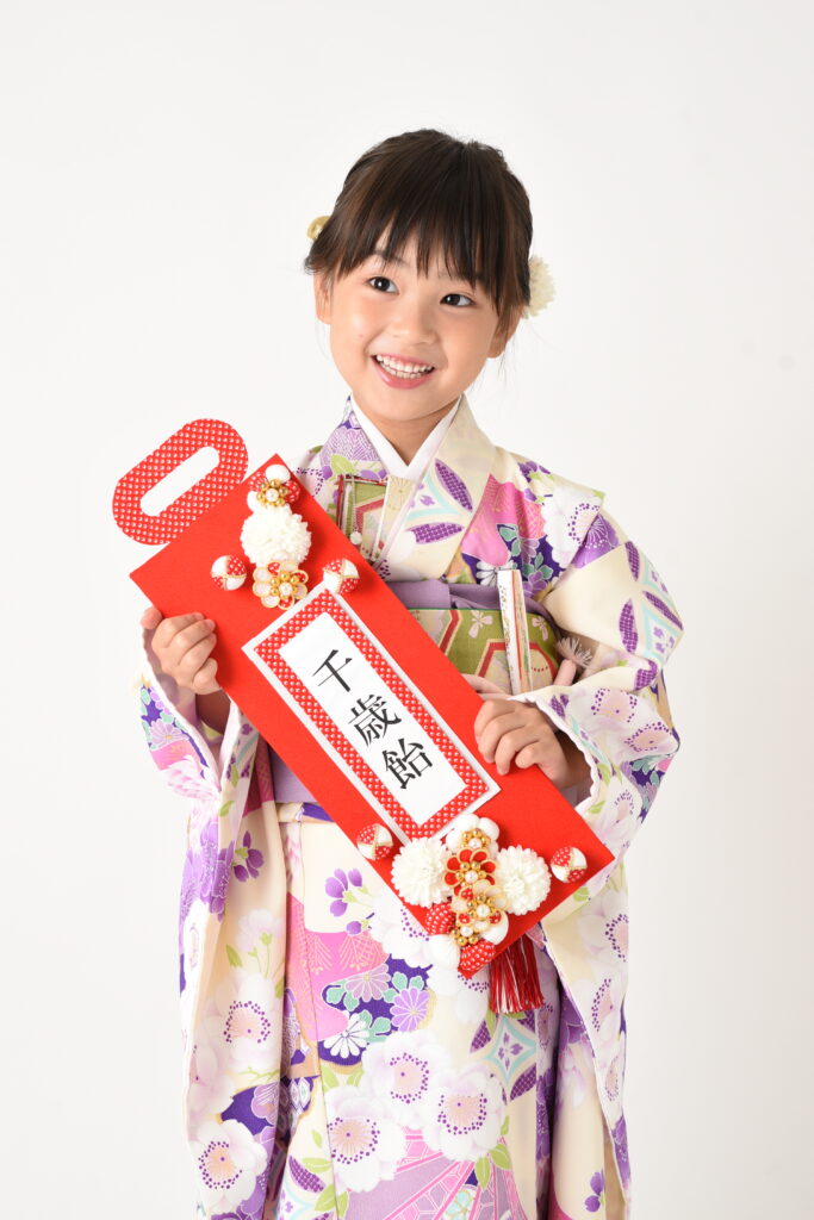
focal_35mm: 85
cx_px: 407
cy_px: 610
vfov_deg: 23.9
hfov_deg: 16.1
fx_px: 2882
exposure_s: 1/160
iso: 320
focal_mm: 85
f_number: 5.6
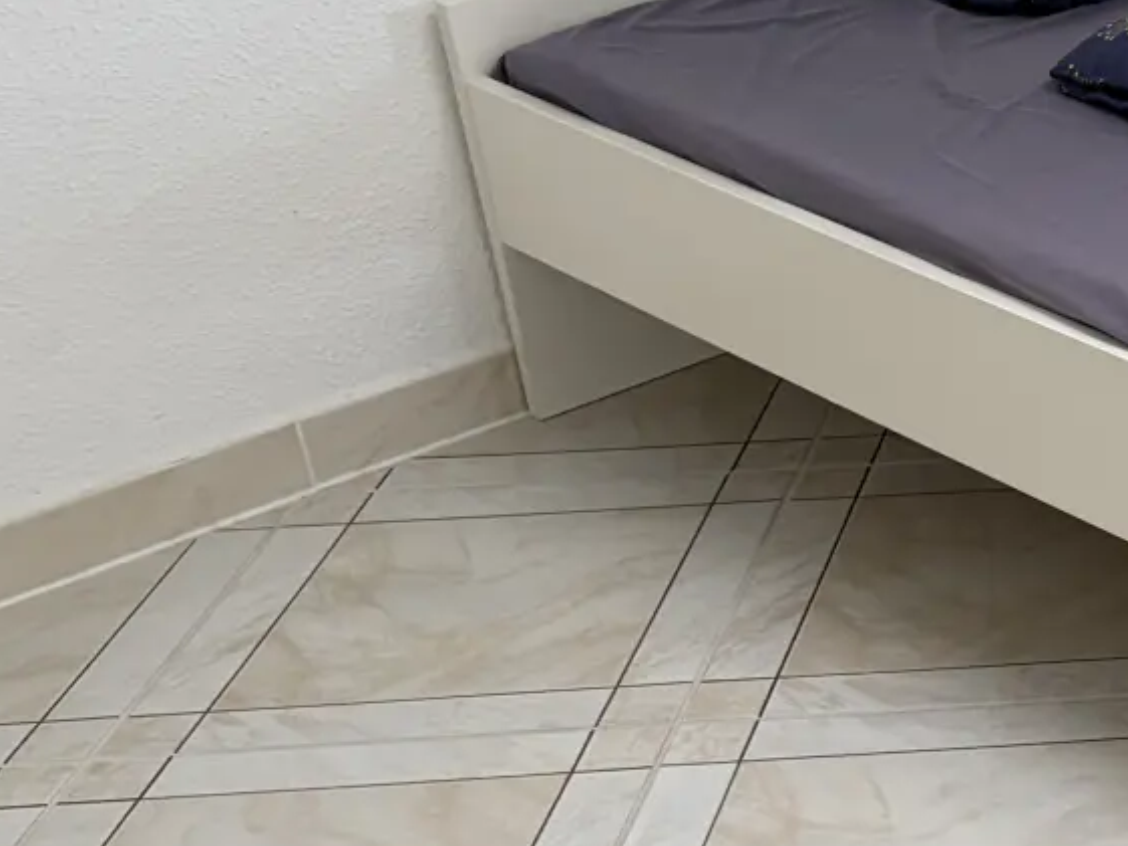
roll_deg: +3.9
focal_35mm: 89
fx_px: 2901
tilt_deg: -29.4
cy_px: 458
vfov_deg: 16.6
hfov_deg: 19.0
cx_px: 1749
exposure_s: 1/88
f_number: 1.6
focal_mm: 5.96
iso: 125
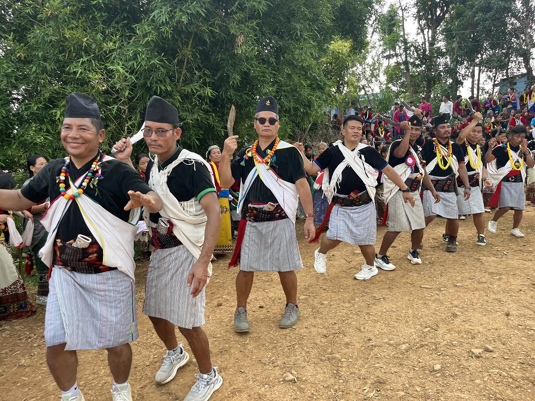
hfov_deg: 67.3
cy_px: 200
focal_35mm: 26
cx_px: 268
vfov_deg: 53.1
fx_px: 402
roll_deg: -2.2
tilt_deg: -10.6
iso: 50
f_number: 1.6
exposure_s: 1/442
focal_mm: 5.1
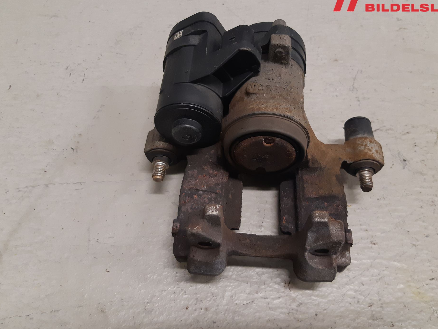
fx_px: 367
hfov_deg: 61.6
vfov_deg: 48.2
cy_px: 155
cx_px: 235
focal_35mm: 29
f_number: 1.7
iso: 160
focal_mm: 3.93
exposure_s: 1/50
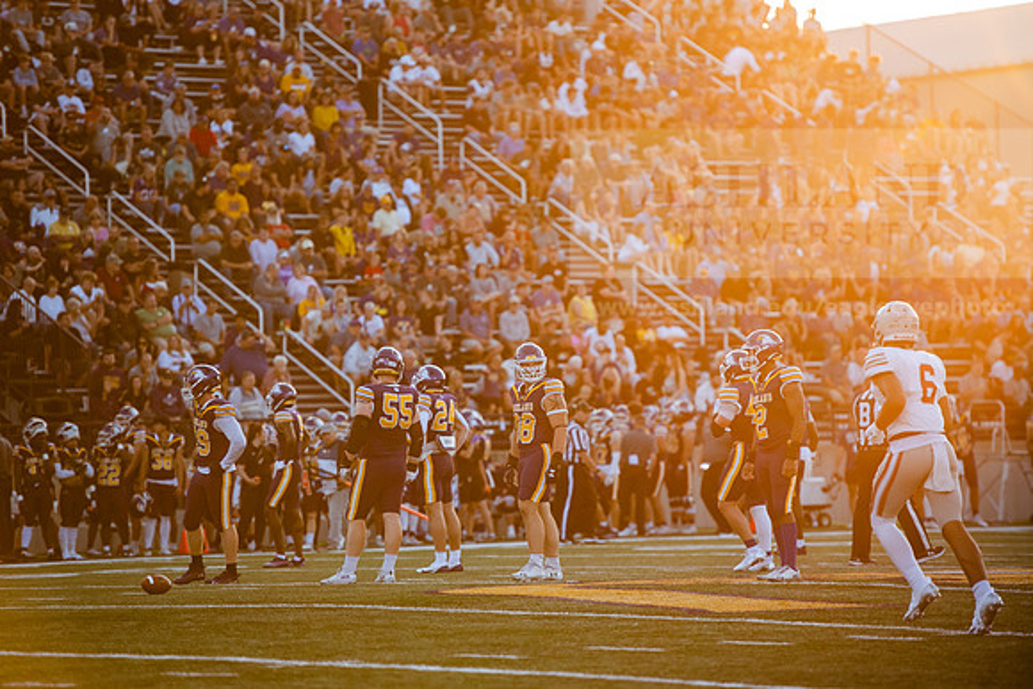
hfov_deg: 11.1
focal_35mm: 185
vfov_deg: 7.4
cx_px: 516
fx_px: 5309
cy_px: 344
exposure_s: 1/1250
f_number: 3.2
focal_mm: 185
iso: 800
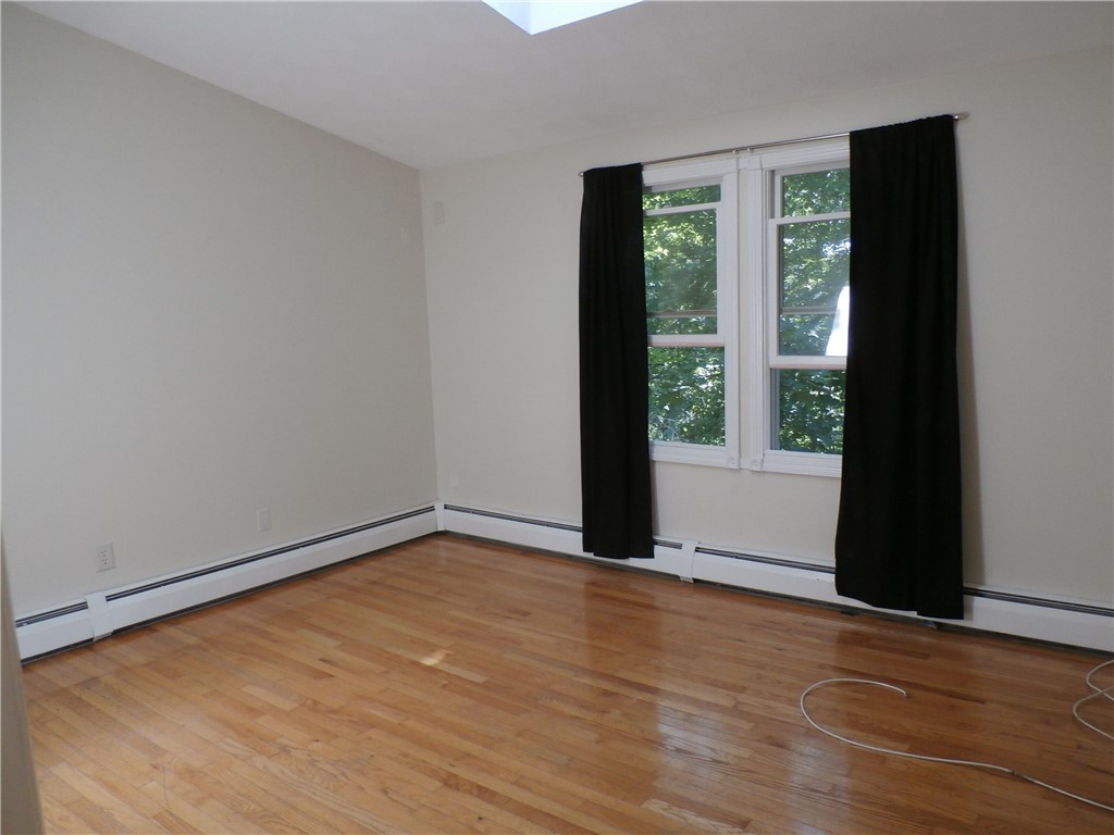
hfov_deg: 69.4
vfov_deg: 54.9
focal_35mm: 25
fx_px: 805
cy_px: 418
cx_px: 557
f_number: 3
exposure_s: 1/50
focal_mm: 4.5
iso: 200
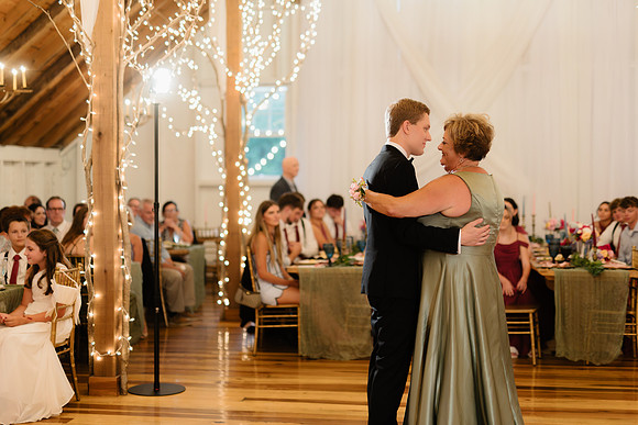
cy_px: 207
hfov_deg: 36.8
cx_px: 312
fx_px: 959
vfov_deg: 25.0
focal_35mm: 54
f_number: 1.8
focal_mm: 50
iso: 800
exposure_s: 1/200
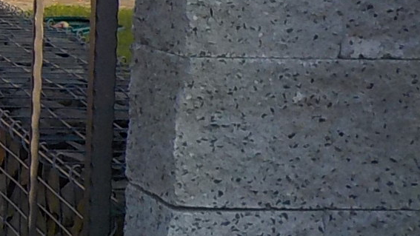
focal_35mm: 131
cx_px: -289
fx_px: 1459
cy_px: 6
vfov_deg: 9.2
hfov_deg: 14.7
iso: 125
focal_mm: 4.1
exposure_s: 1/500
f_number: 3.3
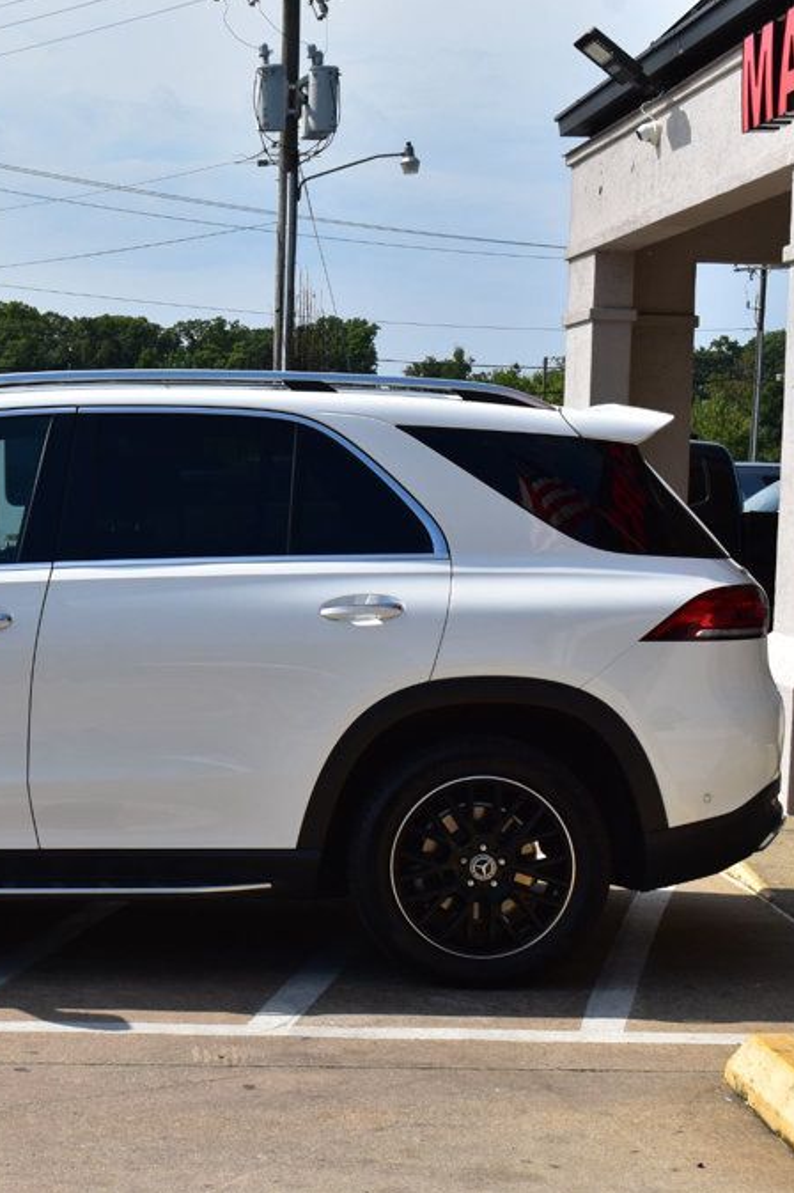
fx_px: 2343
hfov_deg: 18.7
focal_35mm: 71
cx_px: -23
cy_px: 599
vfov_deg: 28.6
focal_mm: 31
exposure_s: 1/500
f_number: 11
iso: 250
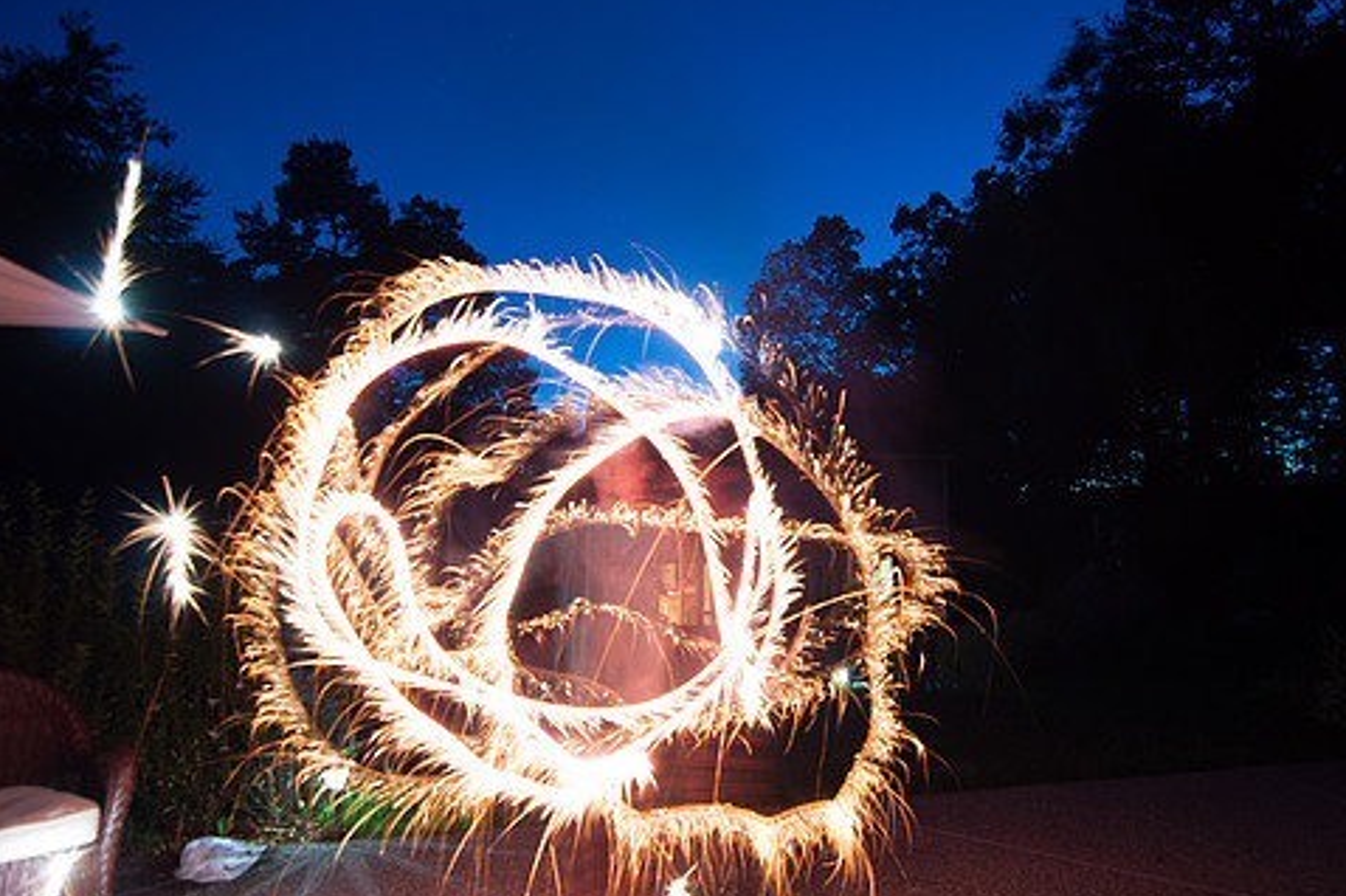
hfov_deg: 83.5
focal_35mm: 20
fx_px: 747
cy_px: 463
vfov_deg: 61.8
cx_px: 766
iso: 200
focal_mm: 11
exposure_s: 5
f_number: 2.8
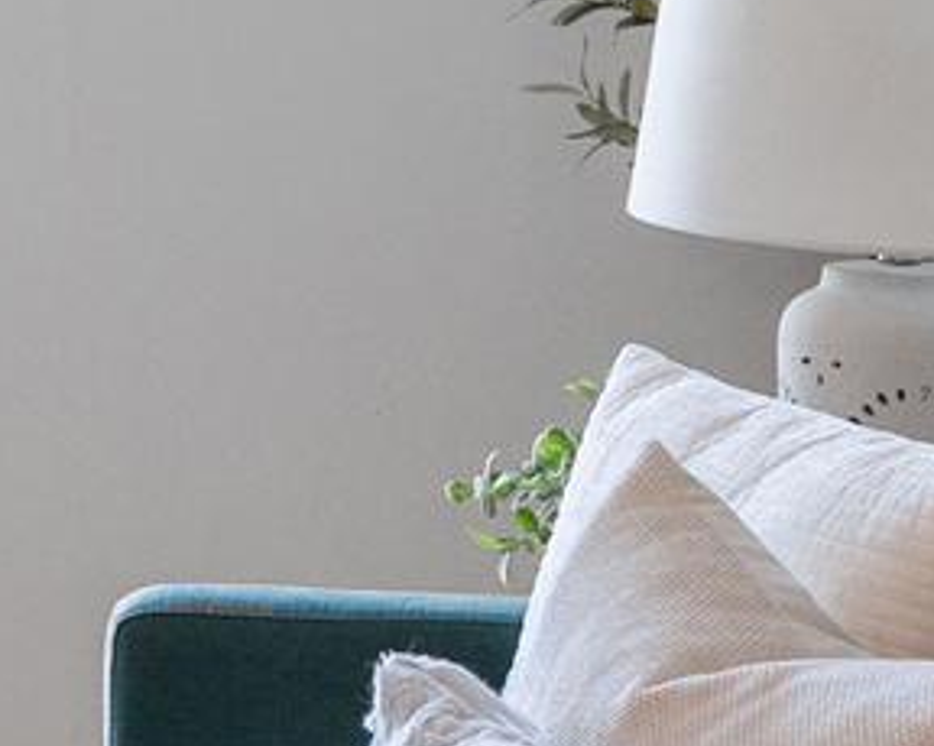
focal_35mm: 234
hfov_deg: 7.4
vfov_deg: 6.6
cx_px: -1699
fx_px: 6464
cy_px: -118
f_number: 8
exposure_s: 1/5
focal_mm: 35
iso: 320
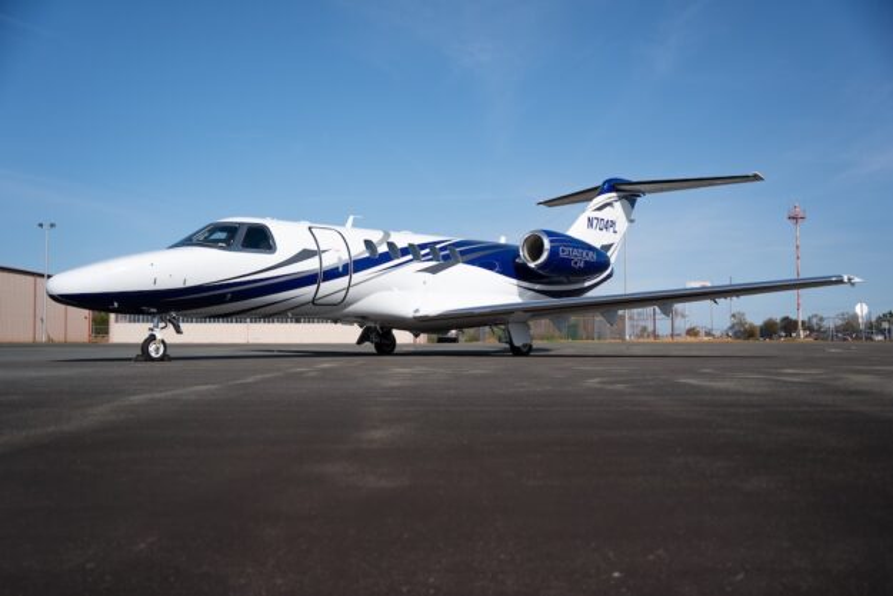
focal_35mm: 35
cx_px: 446
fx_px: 868
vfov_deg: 37.9
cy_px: 298
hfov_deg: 54.4
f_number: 3.2
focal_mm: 35
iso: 125
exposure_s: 1/4000
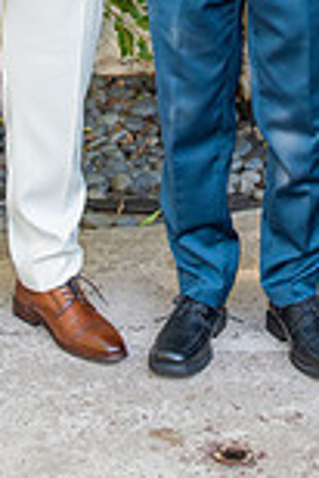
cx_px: 204
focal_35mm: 136
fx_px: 1803
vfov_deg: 14.4
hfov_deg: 10.1
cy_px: -143
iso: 320
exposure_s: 1/125
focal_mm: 31
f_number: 5
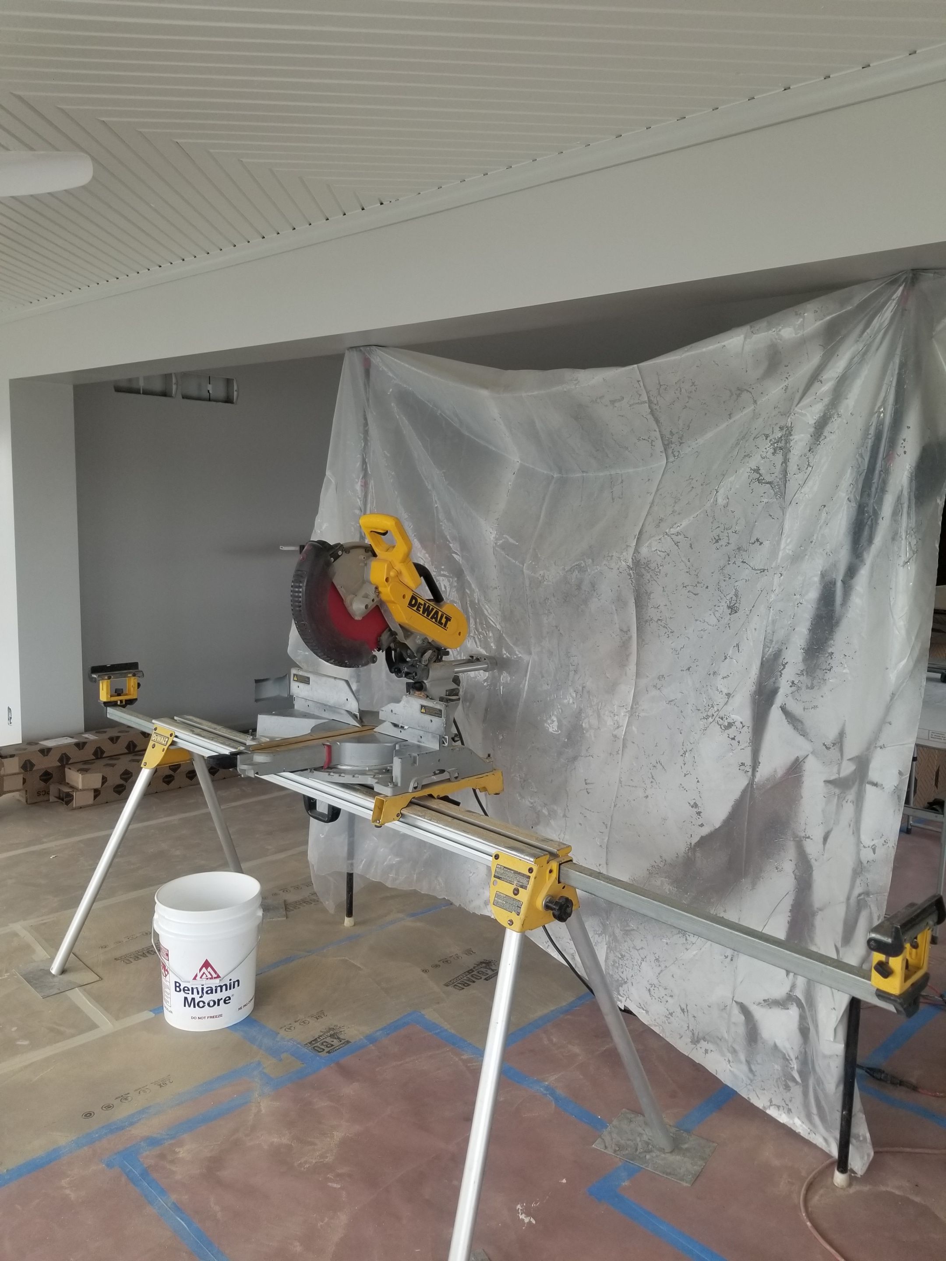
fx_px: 947
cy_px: 630
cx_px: 473
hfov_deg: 53.1
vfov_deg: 67.3
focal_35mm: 26
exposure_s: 1/120
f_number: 1.7
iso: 64
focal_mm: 4.25
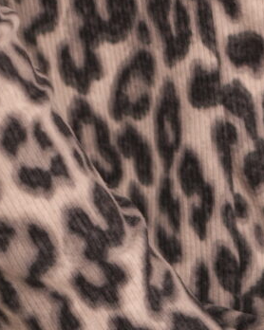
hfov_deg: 6.3
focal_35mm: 243
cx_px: 284
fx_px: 2375
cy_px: -152
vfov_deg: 7.8
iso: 320
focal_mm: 50
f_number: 2.8
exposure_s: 1/125
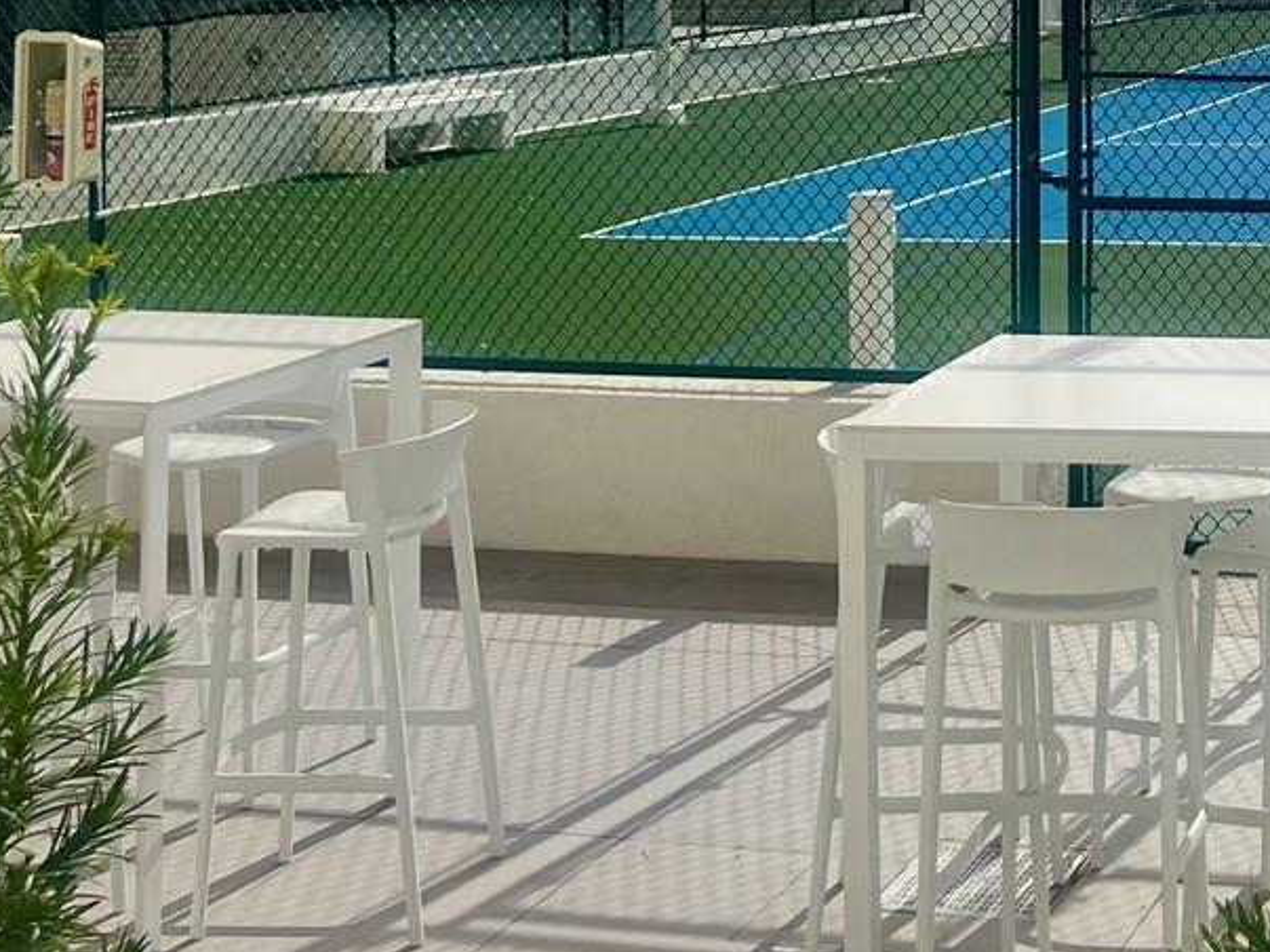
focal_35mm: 69
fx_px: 2531
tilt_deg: -1.5
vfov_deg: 20.2
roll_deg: -0.7
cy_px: -122
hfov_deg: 26.2
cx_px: 1356
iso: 50
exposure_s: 1/16393
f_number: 1.5
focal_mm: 5.7
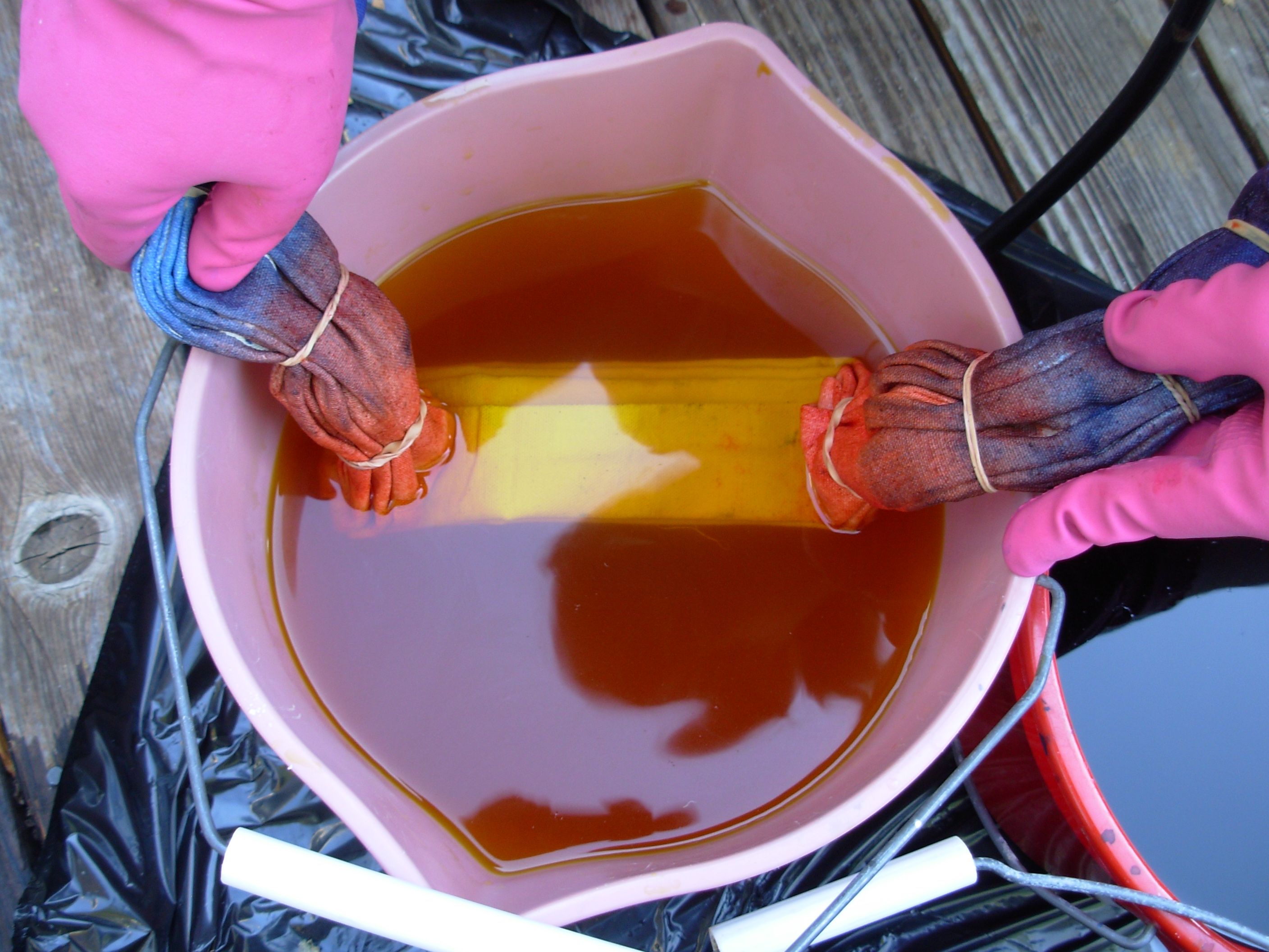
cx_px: 634
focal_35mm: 38
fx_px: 1393
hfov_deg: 49.0
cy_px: 476
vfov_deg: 37.7
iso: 50
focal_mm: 6.3
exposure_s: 1/26.1
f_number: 2.9
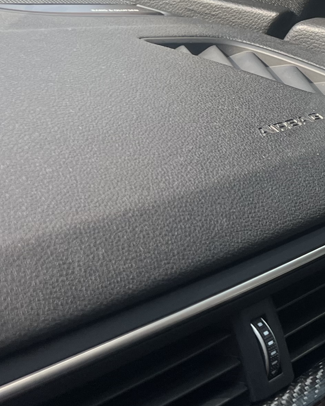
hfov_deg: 15.9
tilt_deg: -11.6
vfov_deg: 21.7
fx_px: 1046
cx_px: 519
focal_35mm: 87
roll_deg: -3.2
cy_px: 82
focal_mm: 5.7
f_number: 1.5
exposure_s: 1/528
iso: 50
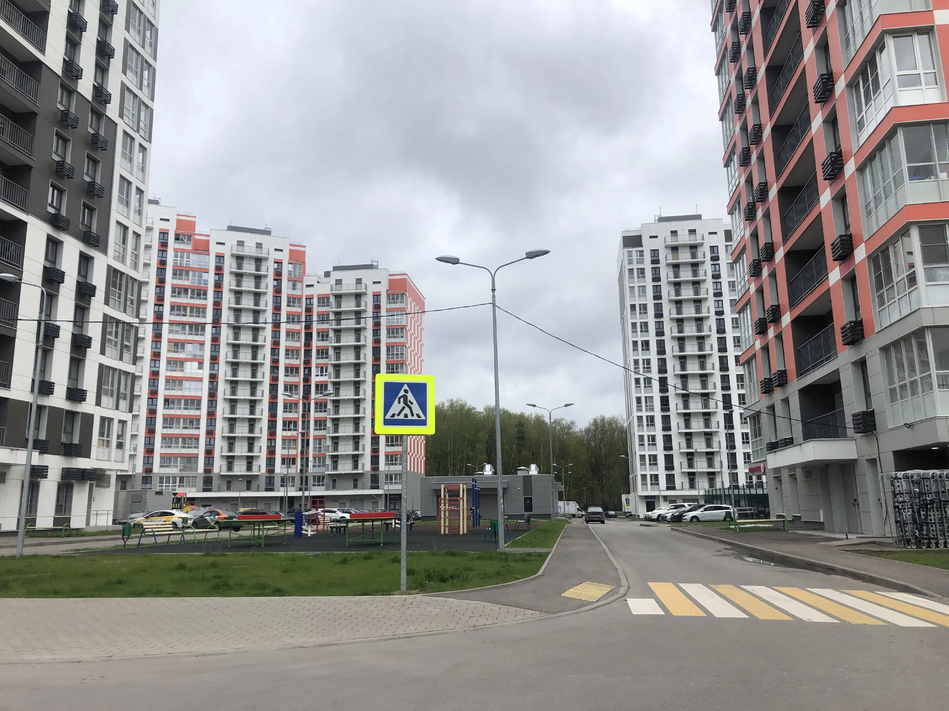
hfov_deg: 63.4
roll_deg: +1.1
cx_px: 474
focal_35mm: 28
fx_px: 768
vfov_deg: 49.7
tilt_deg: +12.3
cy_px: 356
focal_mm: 4
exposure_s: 1/2024
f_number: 1.8
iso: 20
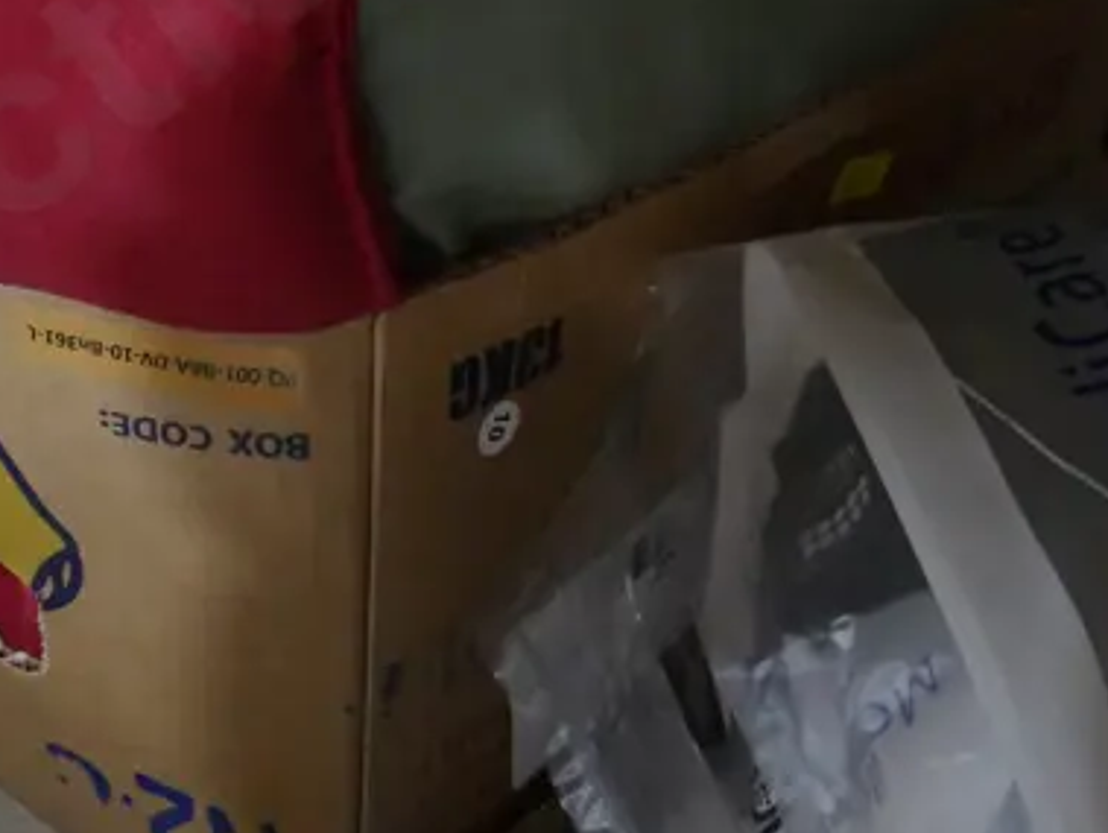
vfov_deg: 18.1
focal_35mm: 81
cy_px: 215
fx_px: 2595
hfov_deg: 22.8
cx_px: -79
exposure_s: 1/50
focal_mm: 15
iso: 3200
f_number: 3.6
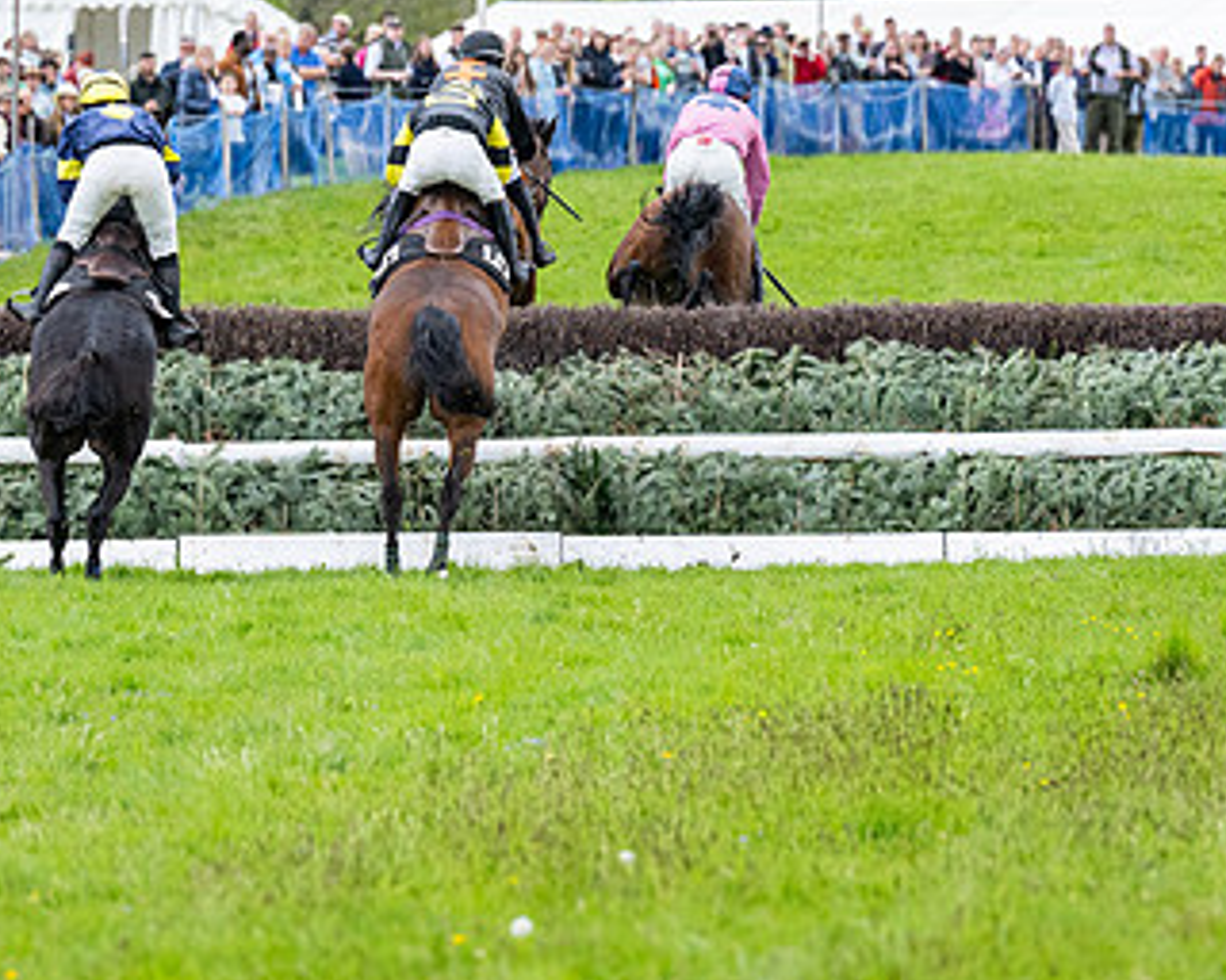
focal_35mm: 449
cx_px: 444
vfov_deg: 3.4
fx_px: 16292
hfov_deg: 4.3
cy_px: 218
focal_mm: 200
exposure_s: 1/1600
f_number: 4
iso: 1000
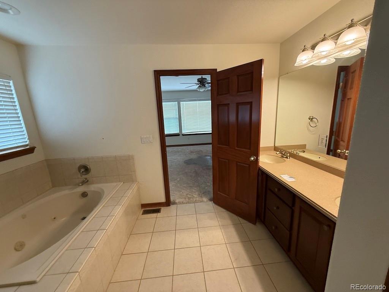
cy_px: 146
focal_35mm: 14
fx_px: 157
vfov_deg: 85.7
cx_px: 194
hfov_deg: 102.1
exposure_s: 1/60
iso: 320
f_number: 2.2
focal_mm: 2.22
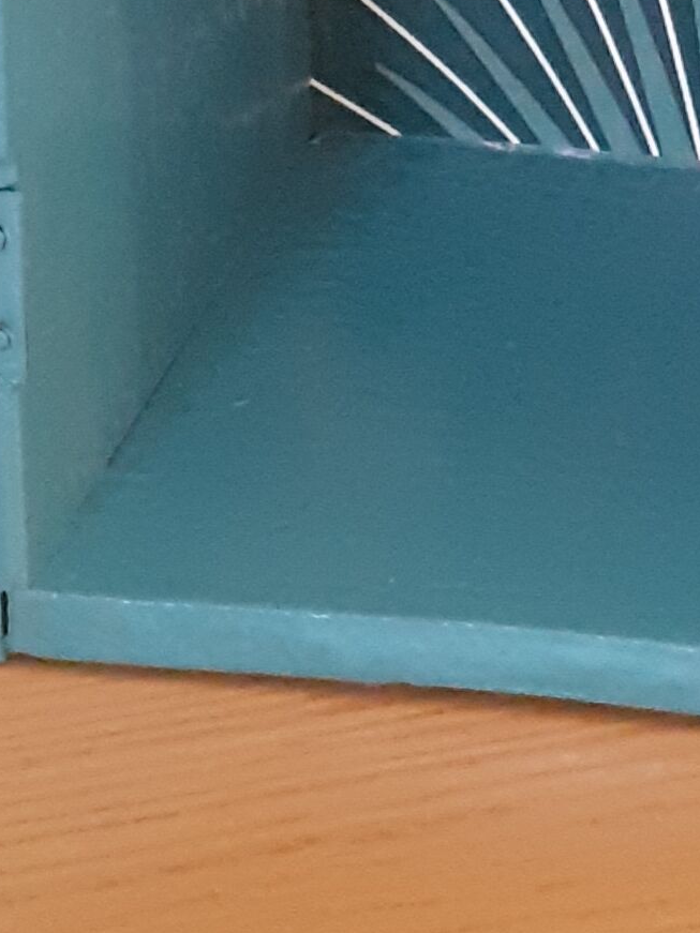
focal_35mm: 128
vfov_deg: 14.2
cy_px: -547
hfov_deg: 11.4
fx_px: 3452
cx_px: 753
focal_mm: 3.6
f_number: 1.9
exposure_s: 1/20
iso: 500
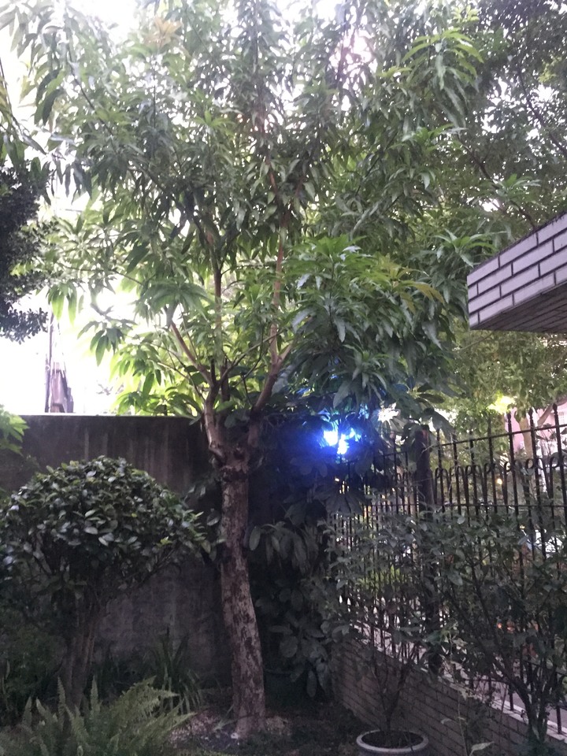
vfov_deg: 61.7
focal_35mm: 29
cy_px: 378
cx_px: 284
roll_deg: +0.5
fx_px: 633
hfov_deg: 48.2
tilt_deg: +11.5
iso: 1000
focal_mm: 4.15
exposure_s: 1/15
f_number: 2.2
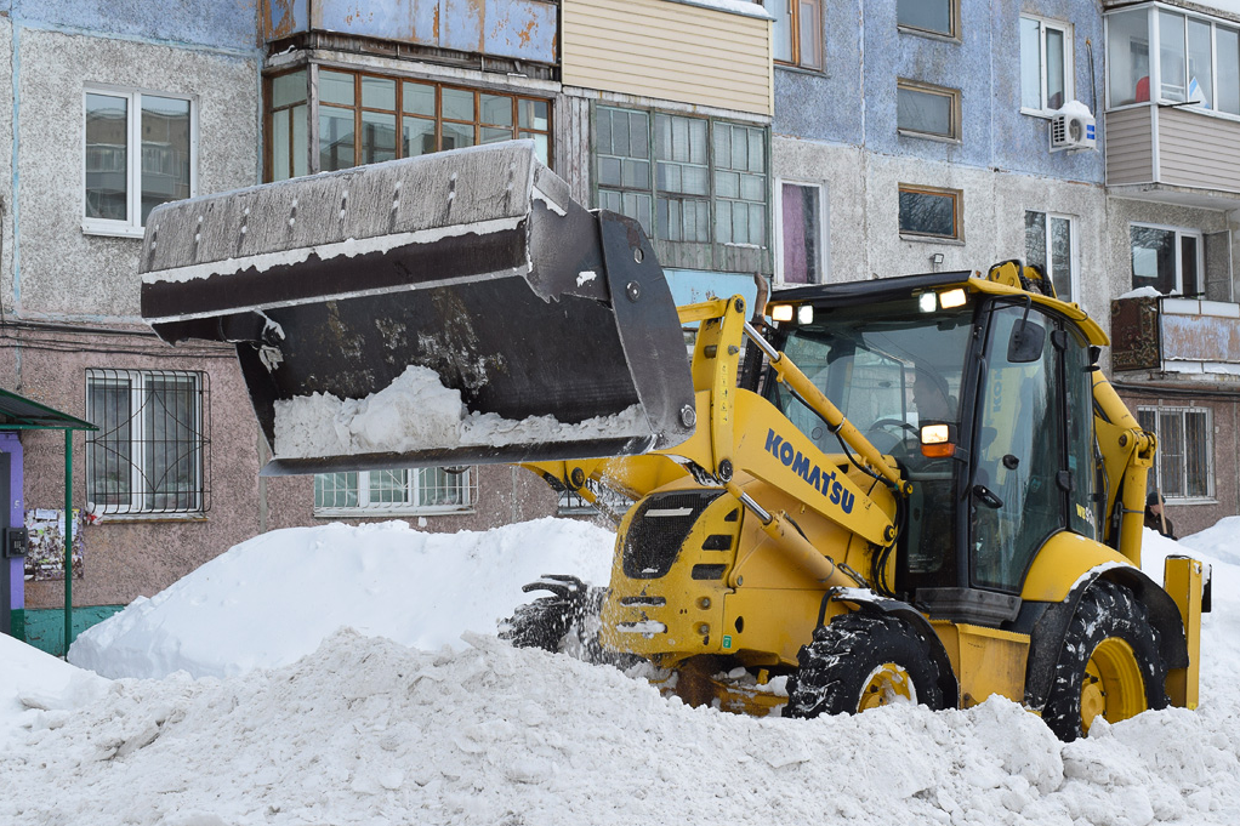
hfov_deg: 36.5
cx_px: 684
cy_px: 388
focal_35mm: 55
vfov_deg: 24.8
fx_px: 1880
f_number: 8
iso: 400
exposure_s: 1/250
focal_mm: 31
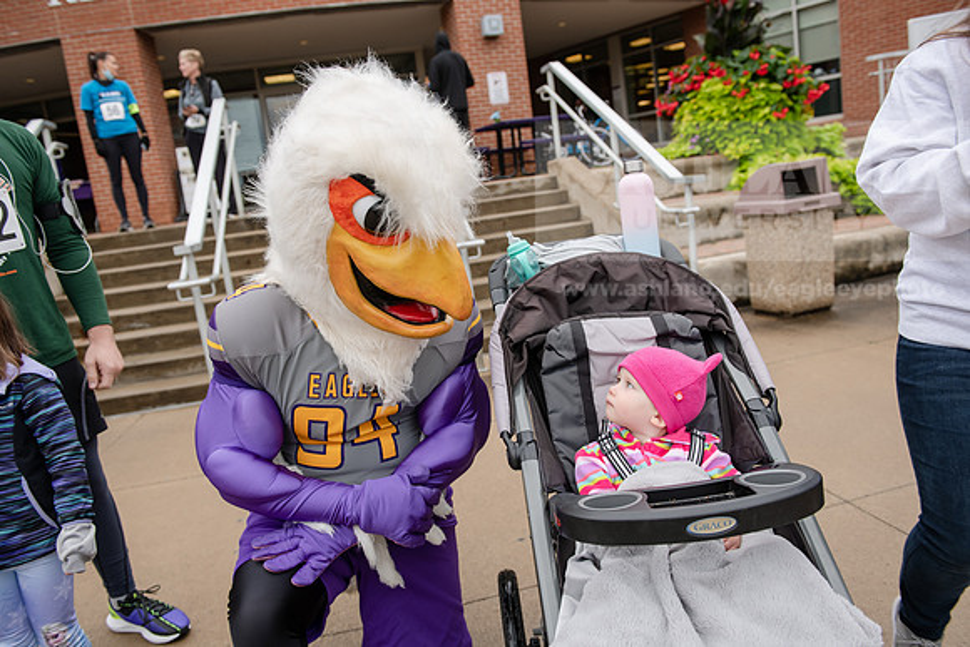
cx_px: 485
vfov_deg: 46.4
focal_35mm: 28
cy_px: 324
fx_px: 755
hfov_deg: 65.5
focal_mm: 28
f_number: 4
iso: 400
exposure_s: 1/320
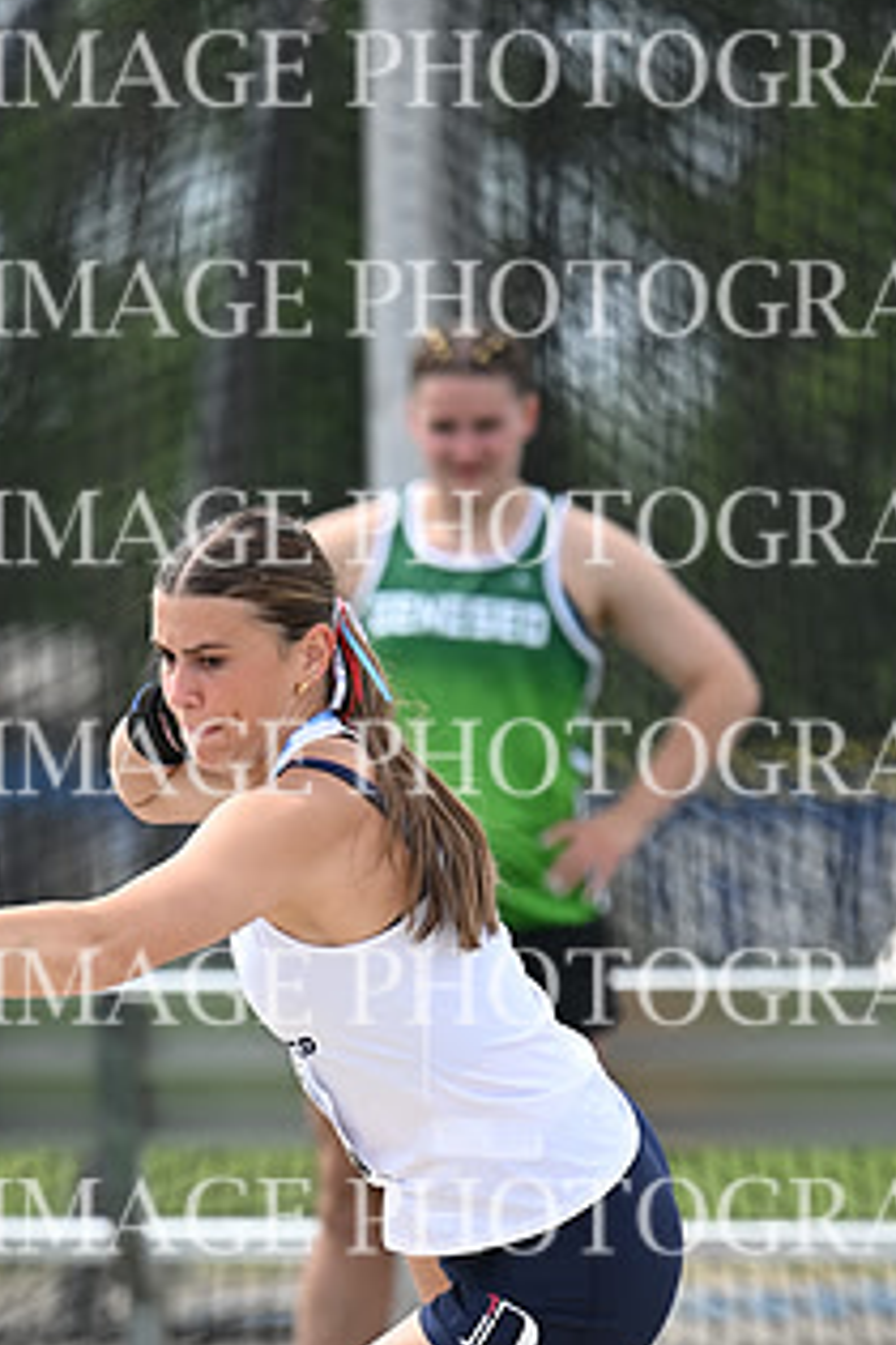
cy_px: 1102
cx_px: 318
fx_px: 27475
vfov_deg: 2.8
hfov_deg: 1.9
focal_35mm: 736
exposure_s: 1/2500
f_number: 4.5
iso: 500
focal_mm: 400
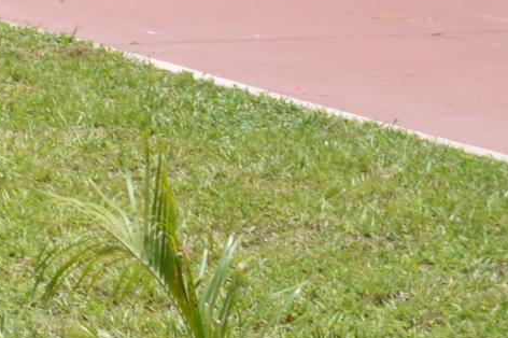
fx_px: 3497
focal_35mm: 248
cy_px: -408
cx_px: -1019
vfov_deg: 5.4
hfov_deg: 7.3
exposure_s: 1/250
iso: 100
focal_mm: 26
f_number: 8
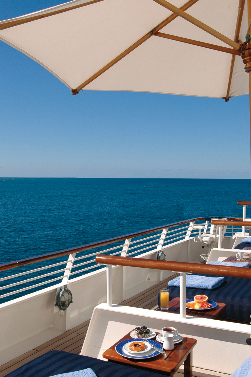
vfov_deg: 51.8
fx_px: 388
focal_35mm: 37
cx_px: 127
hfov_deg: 35.9
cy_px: 210
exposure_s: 1/500
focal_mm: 20
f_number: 9
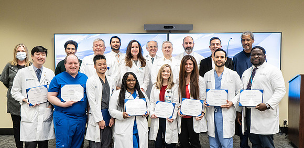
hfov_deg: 51.9
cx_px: 152
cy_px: 89
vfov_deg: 26.6
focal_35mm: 40
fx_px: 312
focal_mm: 37
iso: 1250
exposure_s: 1/160
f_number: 4
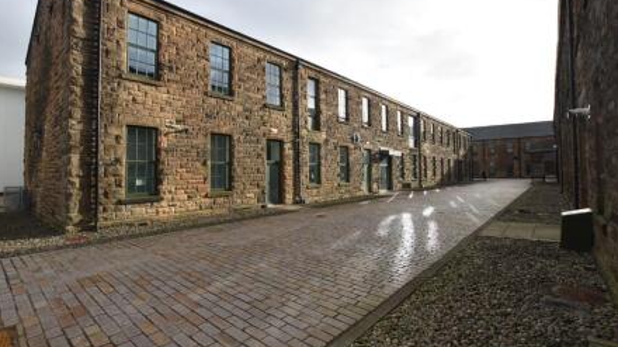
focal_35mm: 17
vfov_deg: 63.7
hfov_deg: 95.8
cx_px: 285
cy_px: 157
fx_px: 278
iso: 200
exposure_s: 1/250
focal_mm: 10
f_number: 8
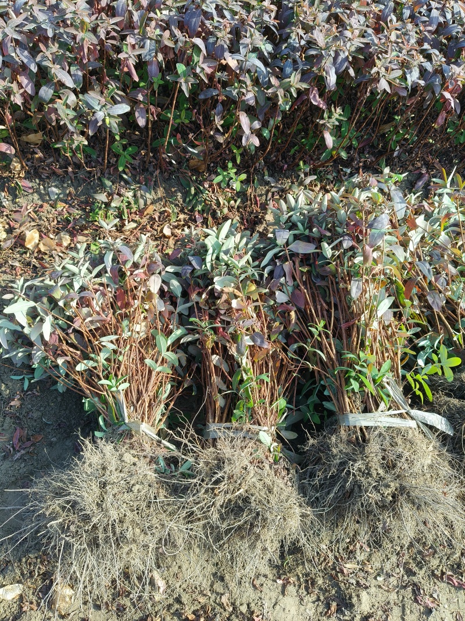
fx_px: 466
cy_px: 310
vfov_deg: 67.3
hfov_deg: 53.1
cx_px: 232
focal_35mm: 26
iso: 80
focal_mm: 4.84
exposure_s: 1/800
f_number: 1.8
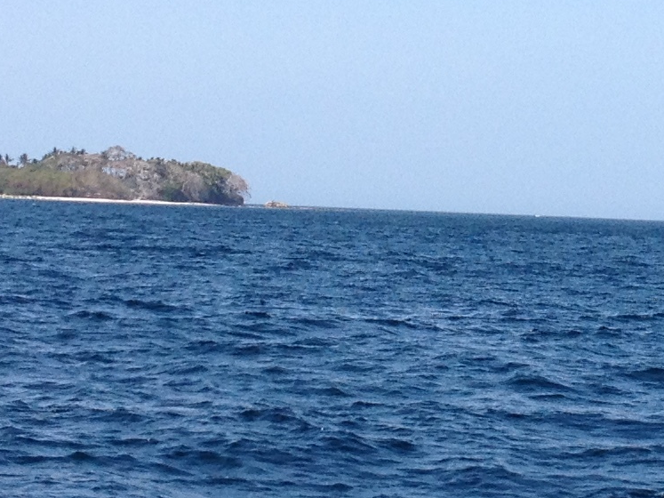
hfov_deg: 12.8
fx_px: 2934
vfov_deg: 9.7
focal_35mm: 153
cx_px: 601
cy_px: 125
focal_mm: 4.28
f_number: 2.4
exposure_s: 1/1493
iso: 50
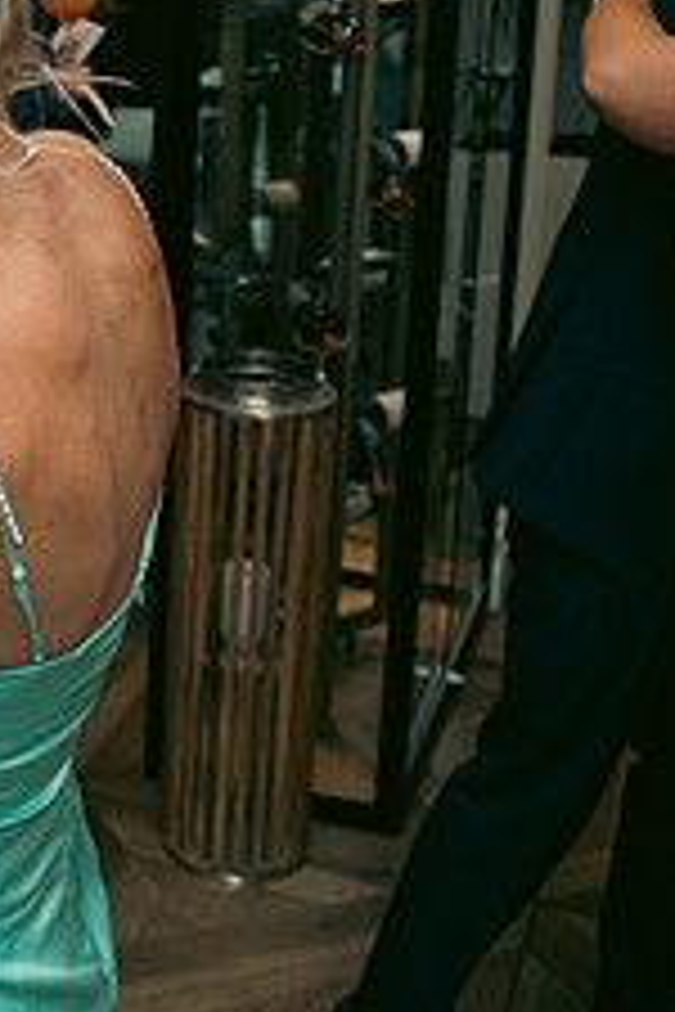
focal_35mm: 62
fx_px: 1744
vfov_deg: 31.7
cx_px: -225
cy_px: 241
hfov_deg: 19.9
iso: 800
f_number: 3.5
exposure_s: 1/160
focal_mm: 24
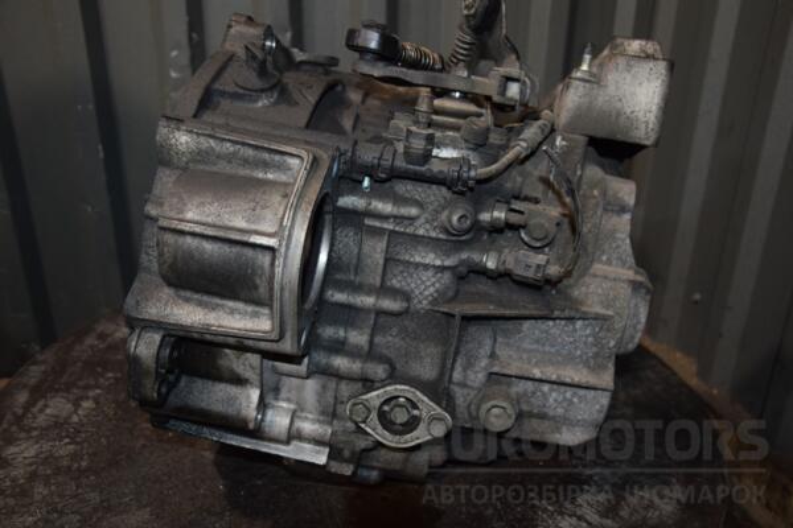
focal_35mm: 33
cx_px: 396
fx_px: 727
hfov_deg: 57.2
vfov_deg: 40.0
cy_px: 264
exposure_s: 1/60
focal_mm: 22
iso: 800
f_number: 5
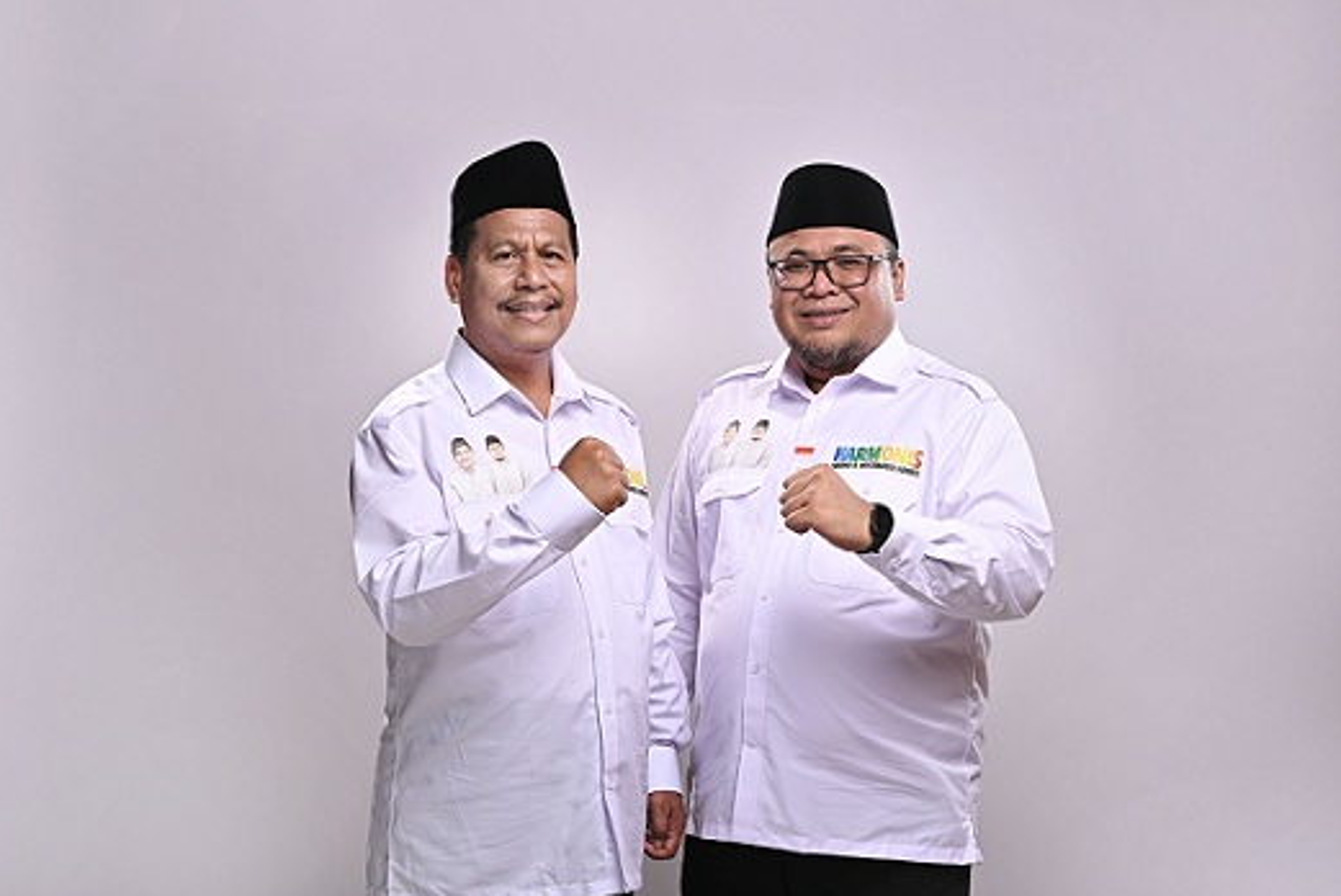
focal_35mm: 51
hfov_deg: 38.9
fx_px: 1901
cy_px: 453
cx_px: 659
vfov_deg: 26.5
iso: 200
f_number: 8
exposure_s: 1/160
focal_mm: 50
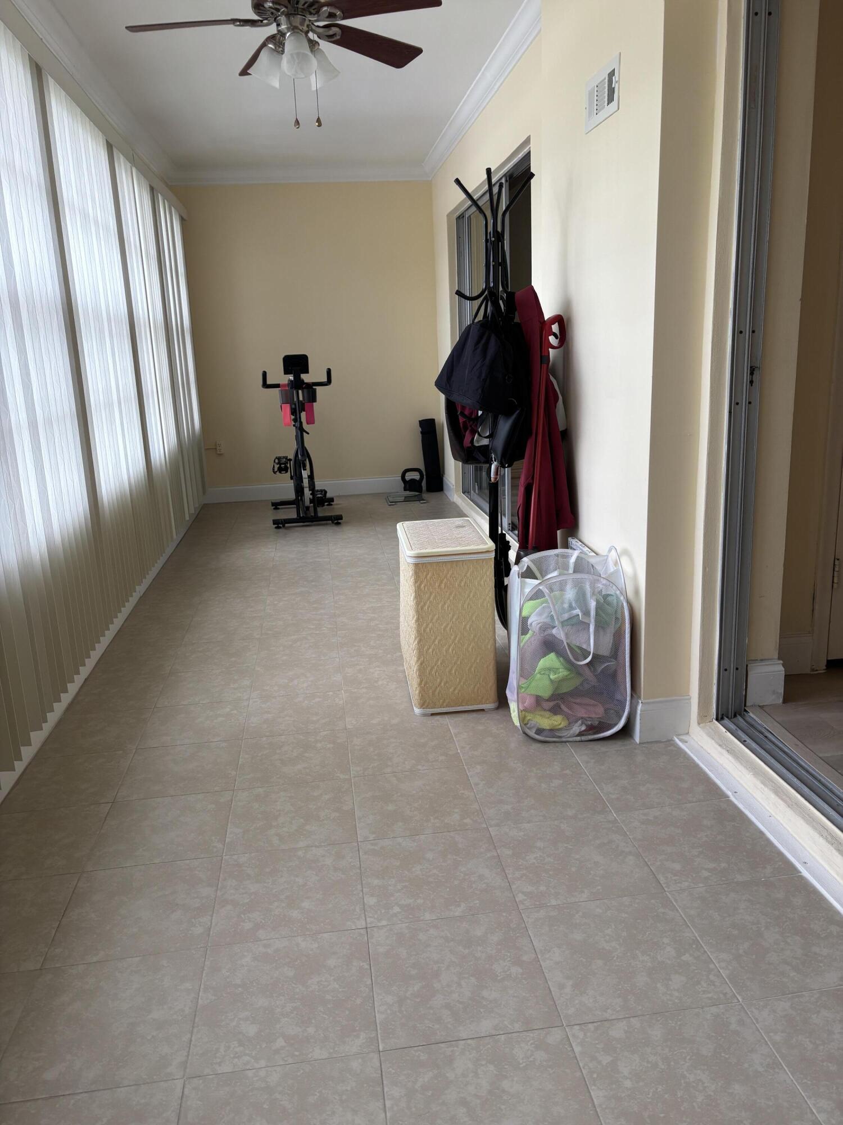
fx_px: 844
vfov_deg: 67.3
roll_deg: +1.1
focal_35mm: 26
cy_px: 562
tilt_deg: -14.9
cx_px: 422
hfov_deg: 53.1
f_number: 1.6
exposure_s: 1/121
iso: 64
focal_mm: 5.96
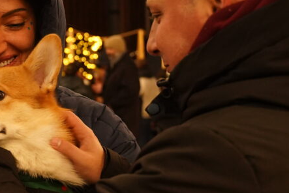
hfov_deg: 20.2
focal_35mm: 97
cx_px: -18
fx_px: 779
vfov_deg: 14.1
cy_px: 90
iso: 2500
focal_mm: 28
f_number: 3.2
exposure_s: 1/160
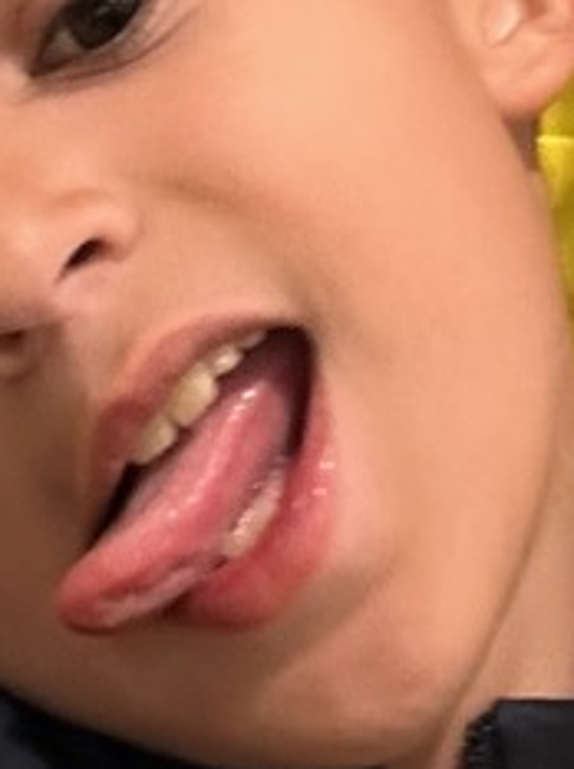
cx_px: 201
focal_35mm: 129
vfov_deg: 14.8
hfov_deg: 11.5
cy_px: -175
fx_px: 2860
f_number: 1.9
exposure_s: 1/33
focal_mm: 2.69
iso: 320
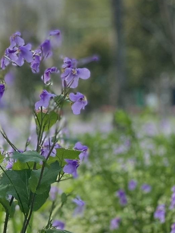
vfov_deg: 13.1
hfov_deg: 9.7
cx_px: -49
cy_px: 80
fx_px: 1011
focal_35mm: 150
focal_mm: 6
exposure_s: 1/122
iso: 40
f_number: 2
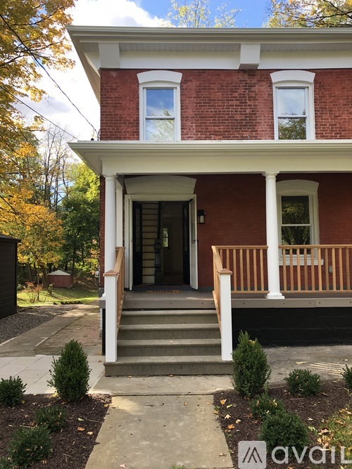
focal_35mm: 28
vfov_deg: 63.5
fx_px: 380
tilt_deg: +5.4
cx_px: 176
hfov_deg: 49.7
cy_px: 234
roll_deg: +0.5
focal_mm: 4
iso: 20
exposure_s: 1/183
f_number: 1.8
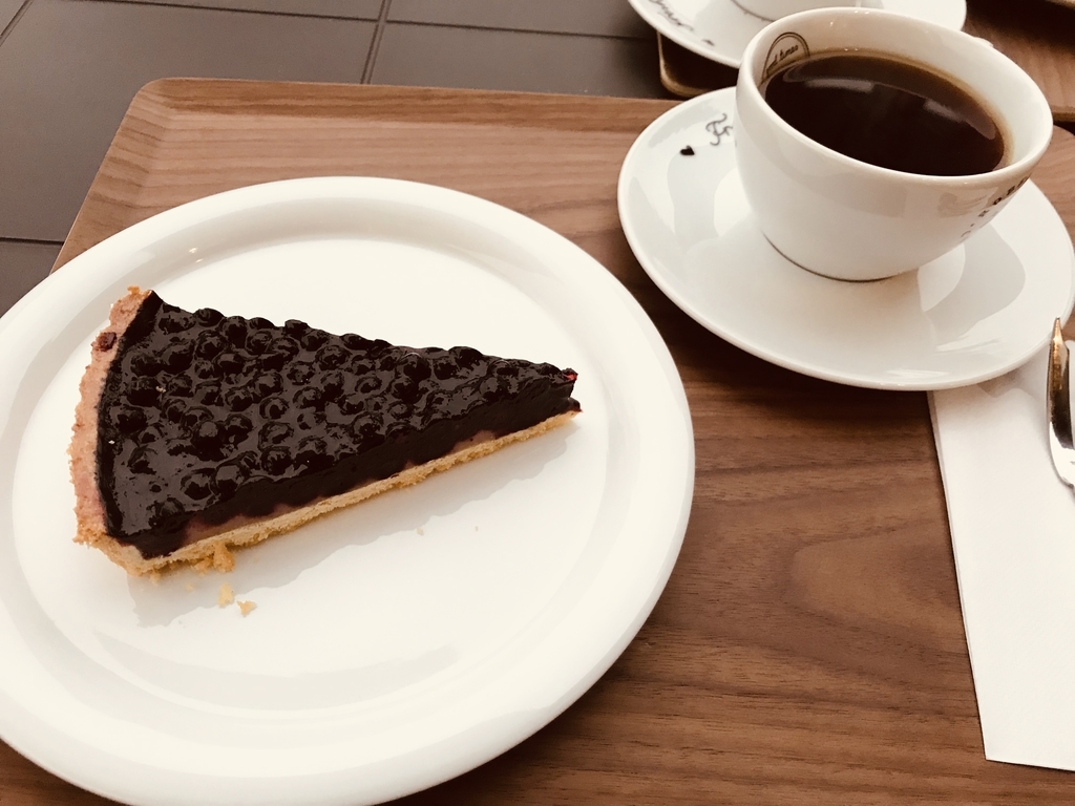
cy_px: 403
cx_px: 538
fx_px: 870
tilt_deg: -51.4
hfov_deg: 63.4
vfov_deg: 49.7
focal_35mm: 28
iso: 40
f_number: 1.8
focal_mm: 3.99
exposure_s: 1/15
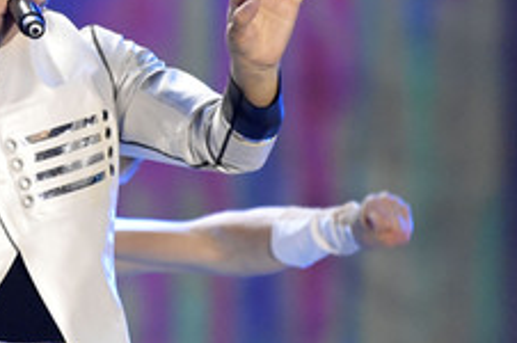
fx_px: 13165
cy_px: 126
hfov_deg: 2.2
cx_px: 29
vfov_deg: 1.5
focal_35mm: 918
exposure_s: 1/640
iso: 12800
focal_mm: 460
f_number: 5.6
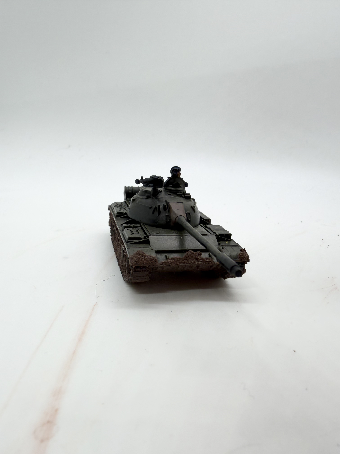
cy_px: 227
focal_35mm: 24
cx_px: 170
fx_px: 314
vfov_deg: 71.6
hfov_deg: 56.8
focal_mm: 2.22
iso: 40
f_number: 2.2
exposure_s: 1/155
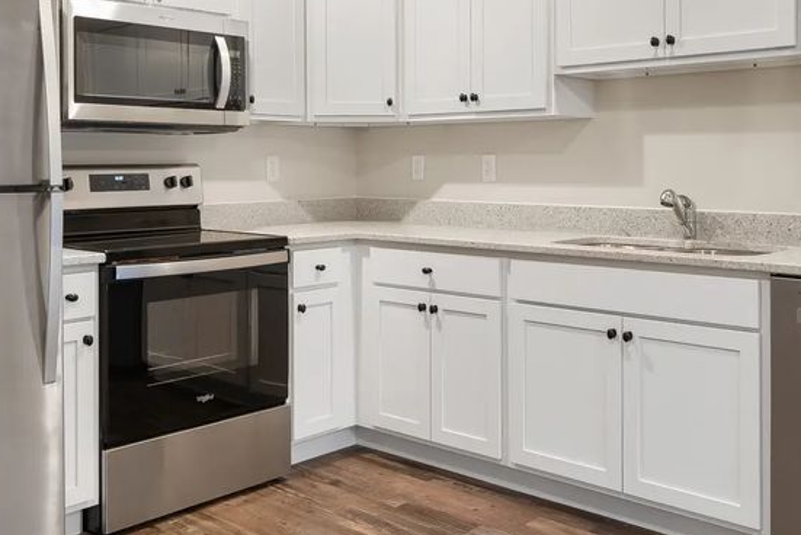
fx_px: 868
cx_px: 403
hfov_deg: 49.5
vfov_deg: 33.9
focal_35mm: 39
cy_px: 167
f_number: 7.1
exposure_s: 1/40
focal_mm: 21
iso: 320
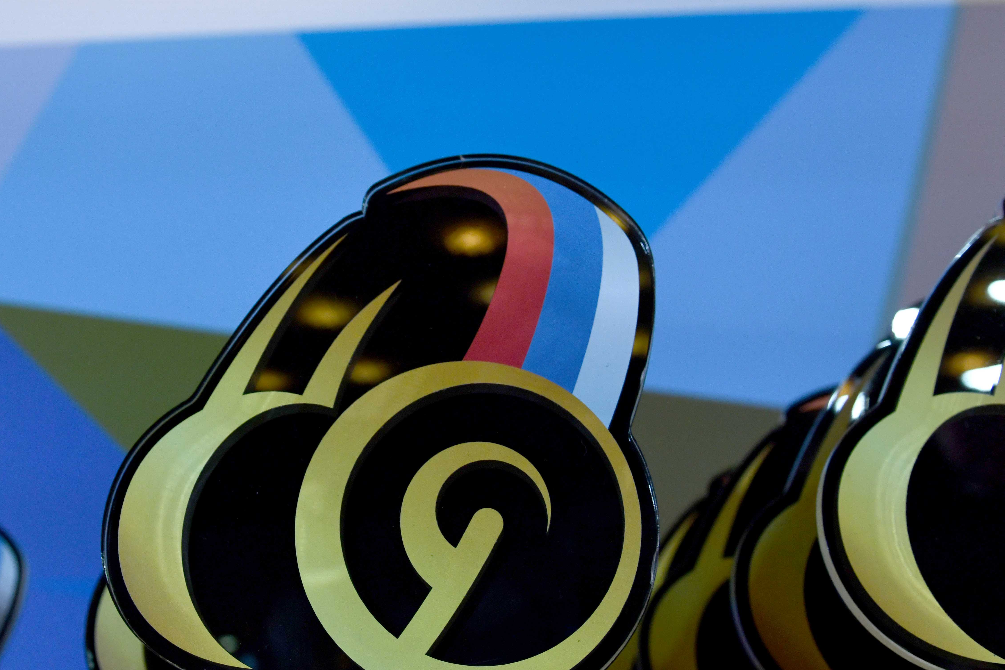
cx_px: 378
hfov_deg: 44.1
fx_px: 1228
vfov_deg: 30.4
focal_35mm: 44
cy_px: 242
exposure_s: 1/250
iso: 800
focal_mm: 24
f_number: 5
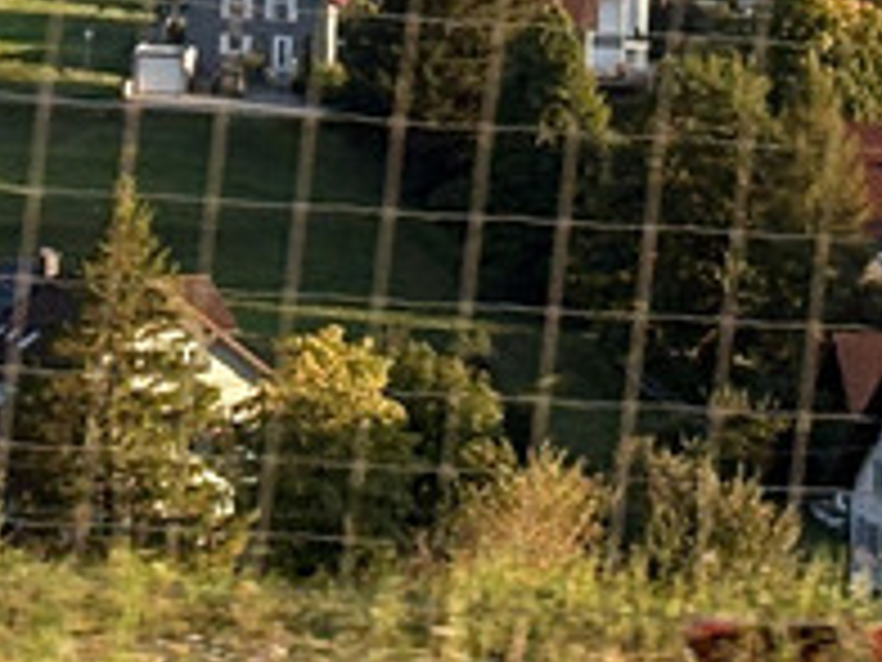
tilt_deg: +2.5
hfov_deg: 6.2
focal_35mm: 318
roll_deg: -0.9
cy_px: -1094
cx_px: 729
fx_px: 8102
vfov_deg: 4.5
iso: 32
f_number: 1.6
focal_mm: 5.96
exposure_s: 1/907
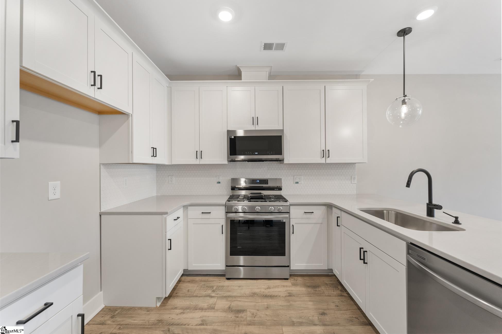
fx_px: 195
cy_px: 167
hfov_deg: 104.3
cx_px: 251
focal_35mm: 14
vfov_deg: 81.2
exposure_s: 1/2
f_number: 6.3
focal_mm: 14
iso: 400
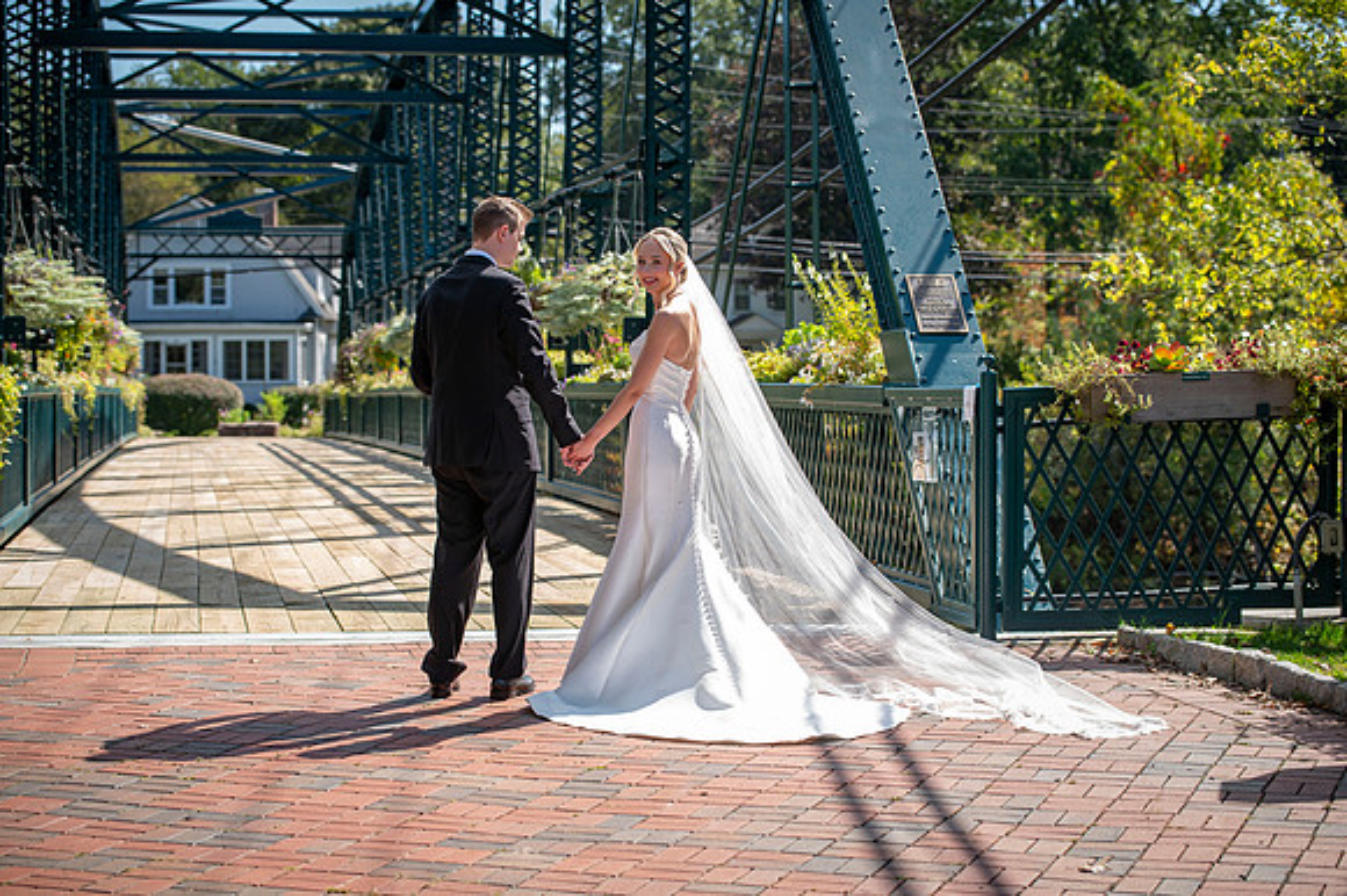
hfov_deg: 28.4
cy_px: 448
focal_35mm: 71
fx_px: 2657
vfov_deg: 19.1
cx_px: 674
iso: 50
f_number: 4
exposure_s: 1/320
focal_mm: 70
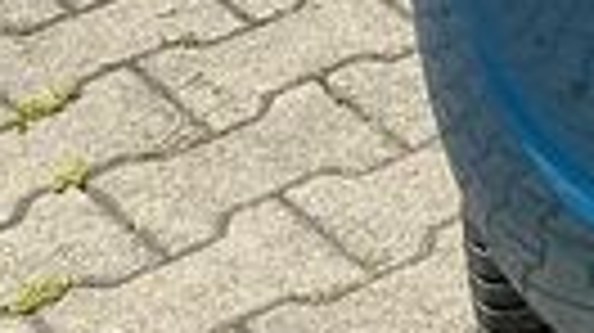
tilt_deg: -17.4
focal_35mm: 185
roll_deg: -0.8
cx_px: 1674
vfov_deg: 6.0
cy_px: -752
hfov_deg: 9.5
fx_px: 2911
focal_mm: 3
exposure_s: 1/1121
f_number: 1.8
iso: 25
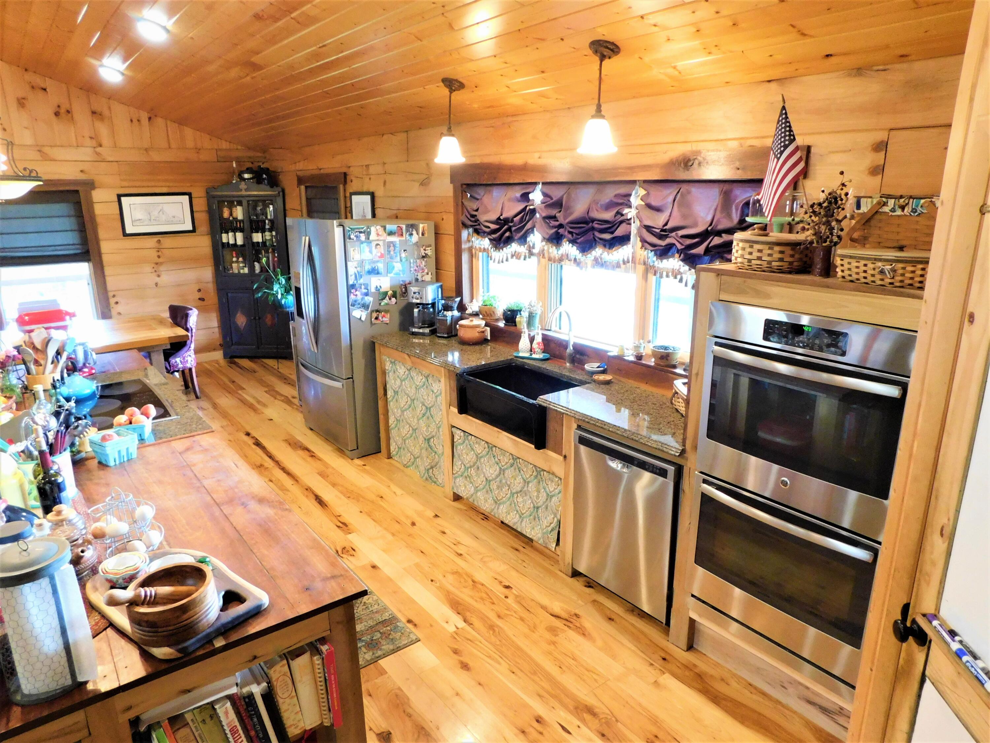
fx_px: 658
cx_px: 495
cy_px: 372
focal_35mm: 23
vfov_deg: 58.9
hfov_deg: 73.9
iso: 400
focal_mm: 4
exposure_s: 1/15
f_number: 3
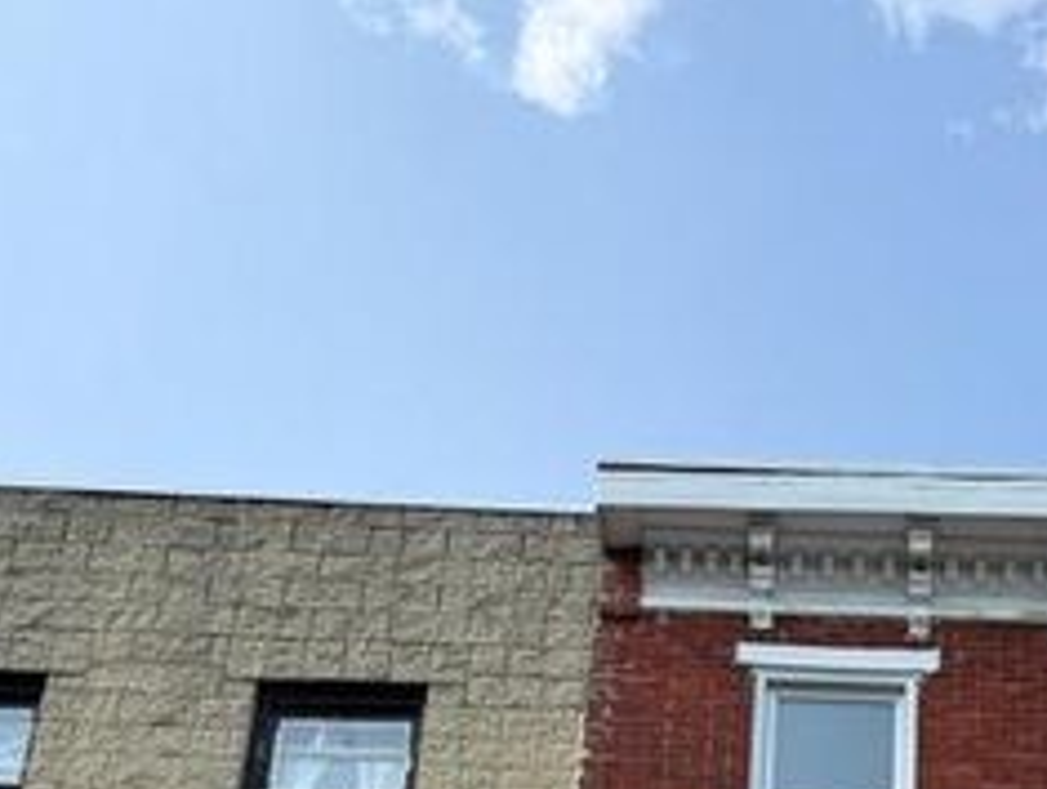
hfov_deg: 27.1
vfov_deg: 17.2
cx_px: 1020
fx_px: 2060
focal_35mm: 68
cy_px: 1478
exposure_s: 1/3021
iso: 80
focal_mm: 6.76
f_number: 1.78
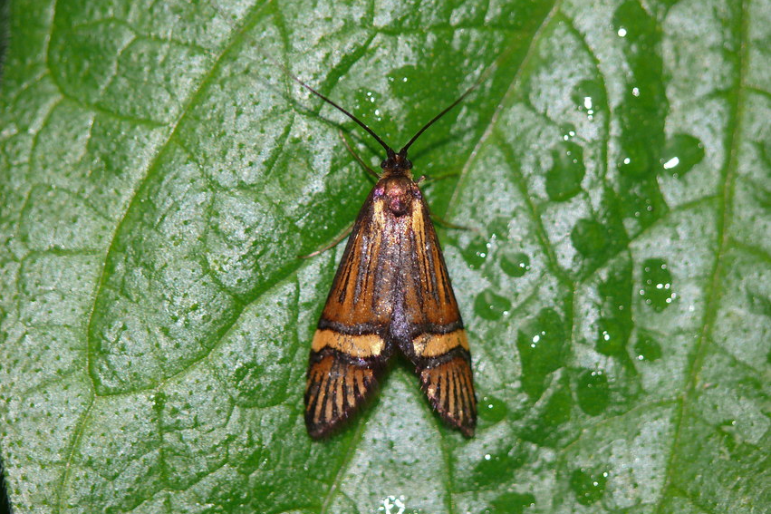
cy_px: 258
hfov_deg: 4.7
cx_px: 386
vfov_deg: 3.1
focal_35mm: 438
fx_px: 9378
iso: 100
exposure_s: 1/200
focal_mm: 88.8
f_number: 5
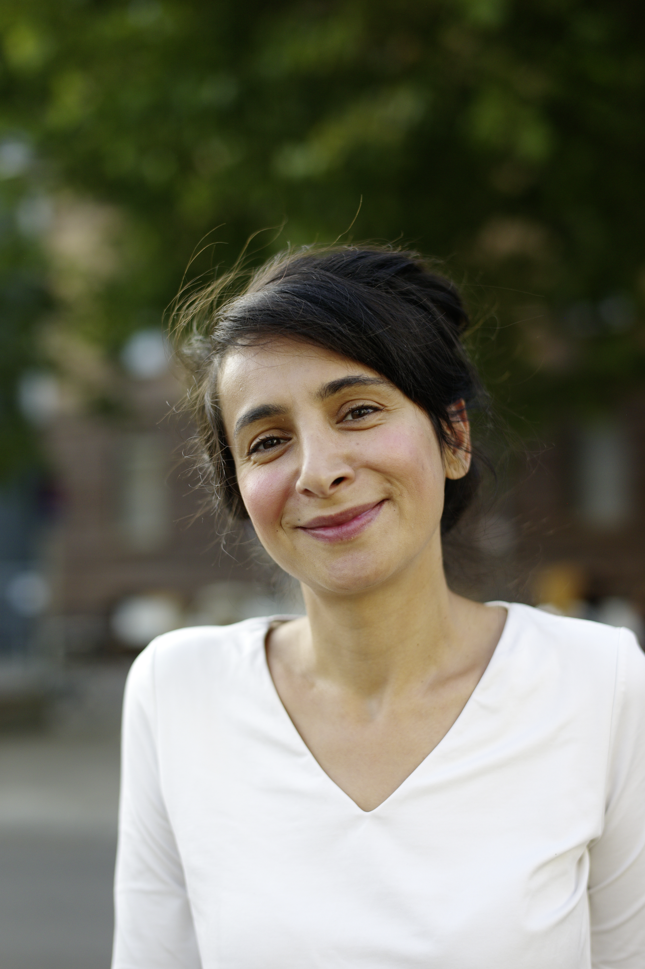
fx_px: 1345
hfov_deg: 27.0
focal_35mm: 50
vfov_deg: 39.6
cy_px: 484
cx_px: 322
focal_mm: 50
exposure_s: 1/1000
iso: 250
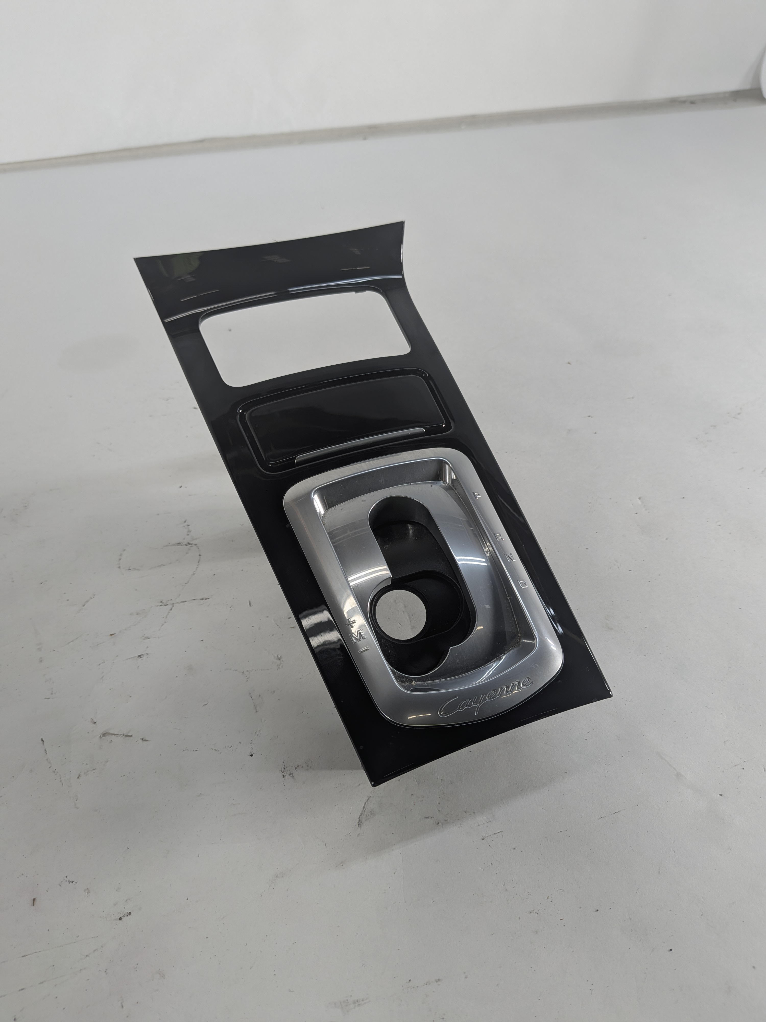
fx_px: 708
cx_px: 383
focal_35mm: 24
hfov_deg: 56.8
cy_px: 511
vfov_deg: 71.6
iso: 29
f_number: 1.7
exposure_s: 1/225
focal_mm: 4.53
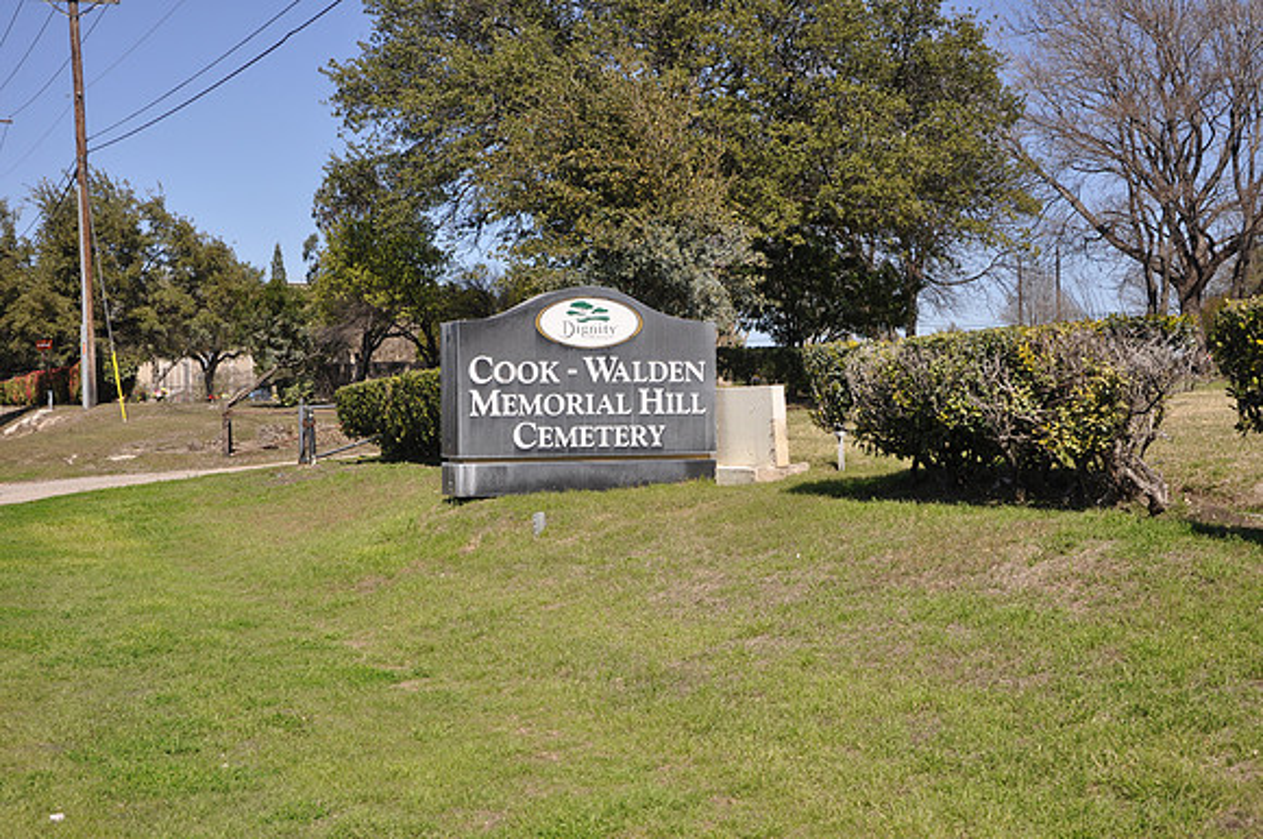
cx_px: 632
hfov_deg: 35.1
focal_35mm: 57
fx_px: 1997
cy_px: 420
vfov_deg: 23.7
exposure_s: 1/200
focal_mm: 38
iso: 200
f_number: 7.1
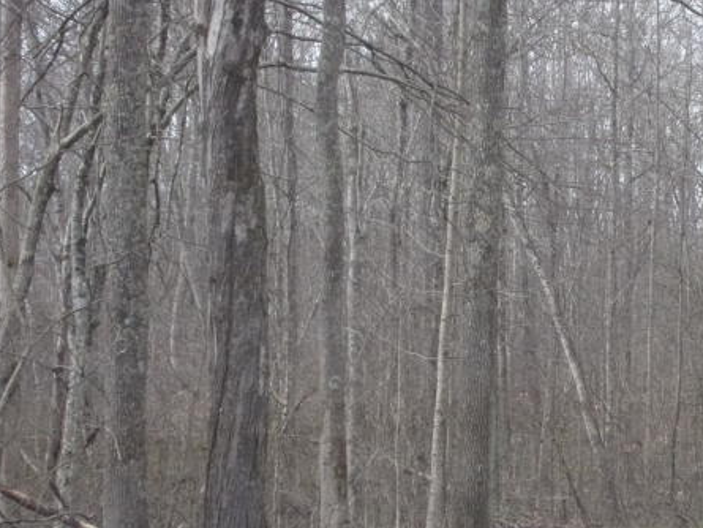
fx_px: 2336
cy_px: 435
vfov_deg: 12.8
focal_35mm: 115
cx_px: 591
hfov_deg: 16.9
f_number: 4.5
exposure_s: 1/120
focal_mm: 11.5
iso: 80
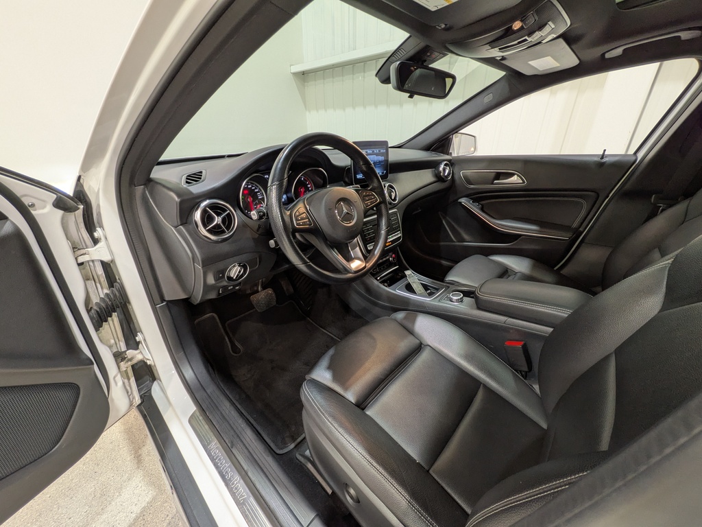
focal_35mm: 14
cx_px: 351
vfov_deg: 85.7
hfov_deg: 102.1
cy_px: 264
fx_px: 284
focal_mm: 1.83
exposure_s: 1/24
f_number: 2.2
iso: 54
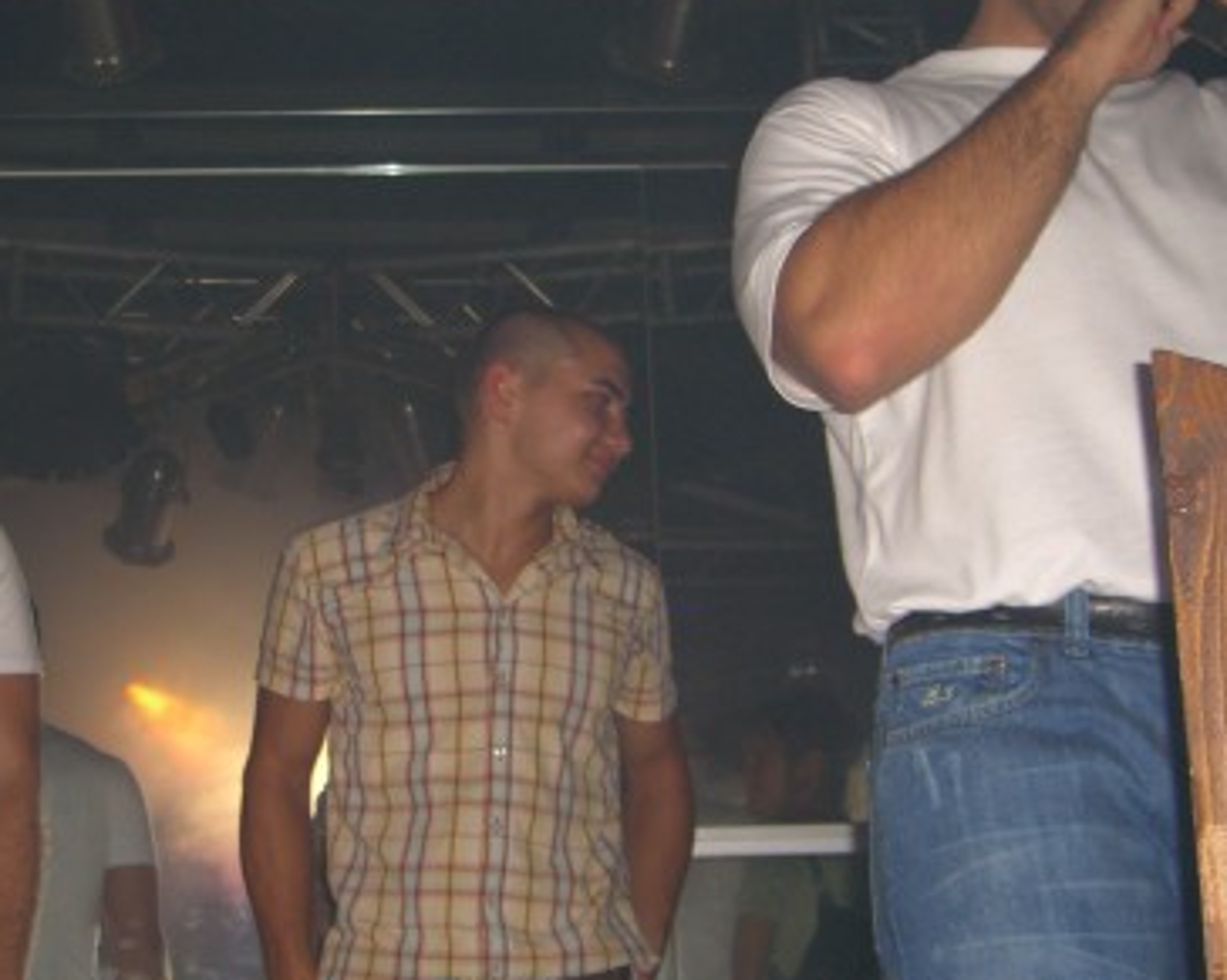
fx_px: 2687
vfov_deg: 20.7
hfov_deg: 25.6
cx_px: 431
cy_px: 387
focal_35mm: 74
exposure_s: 1/60
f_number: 3.1
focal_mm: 9.5
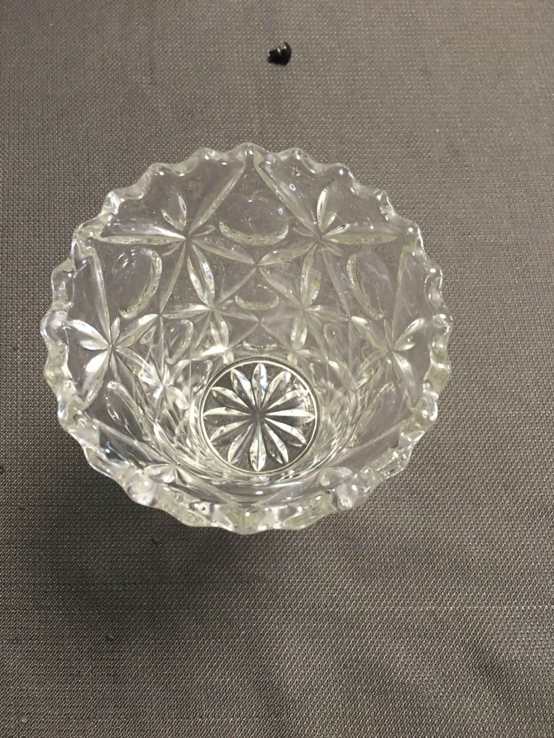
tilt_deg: -73.9
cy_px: 369
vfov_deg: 61.7
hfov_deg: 48.2
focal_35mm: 29
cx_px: 277
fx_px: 619
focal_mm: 4.15
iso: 100
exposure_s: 1/17
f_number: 2.2
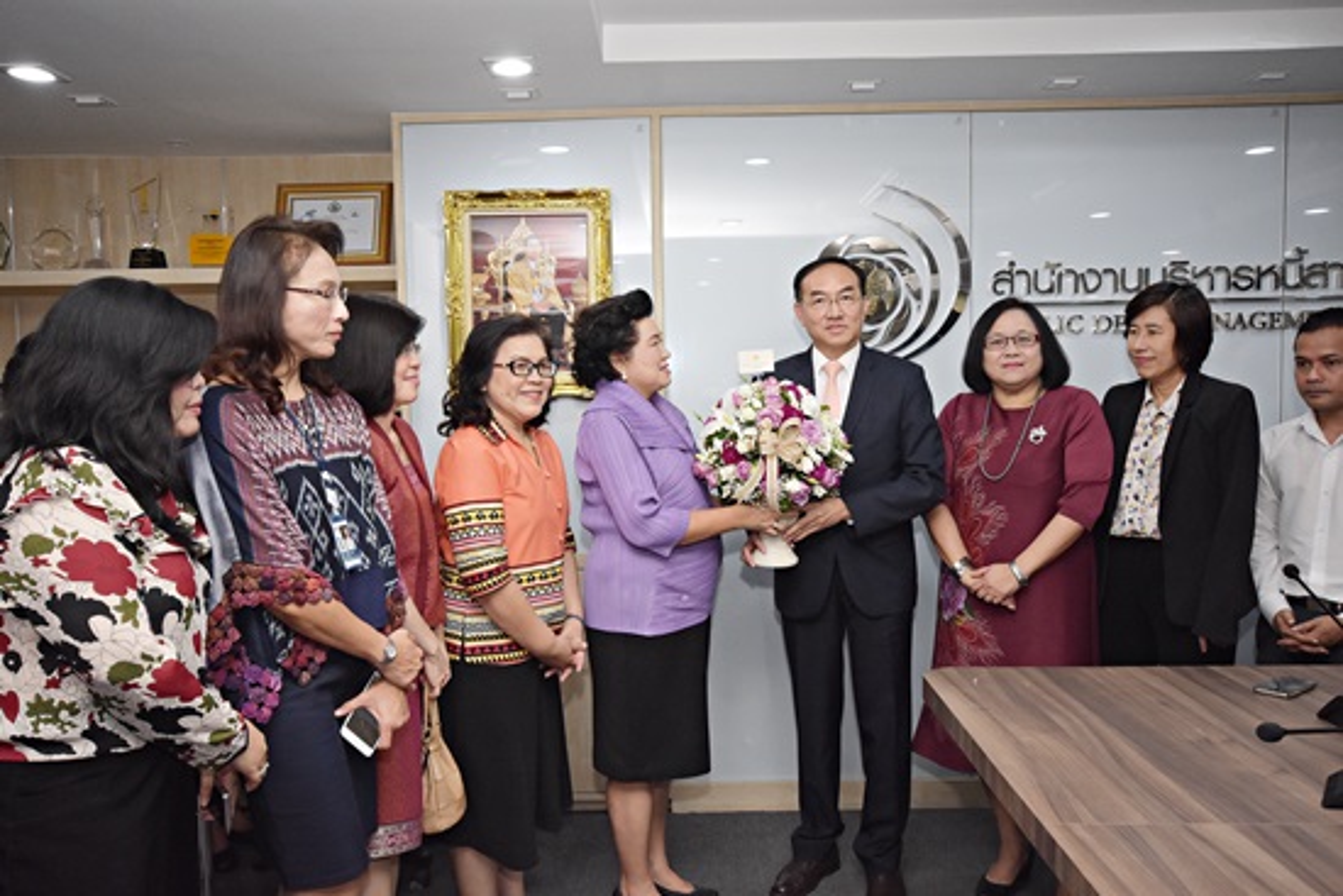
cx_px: 672
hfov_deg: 61.9
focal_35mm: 30
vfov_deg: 43.6
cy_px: 448
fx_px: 1119
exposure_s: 1/80
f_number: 7.1
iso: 1250
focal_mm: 20
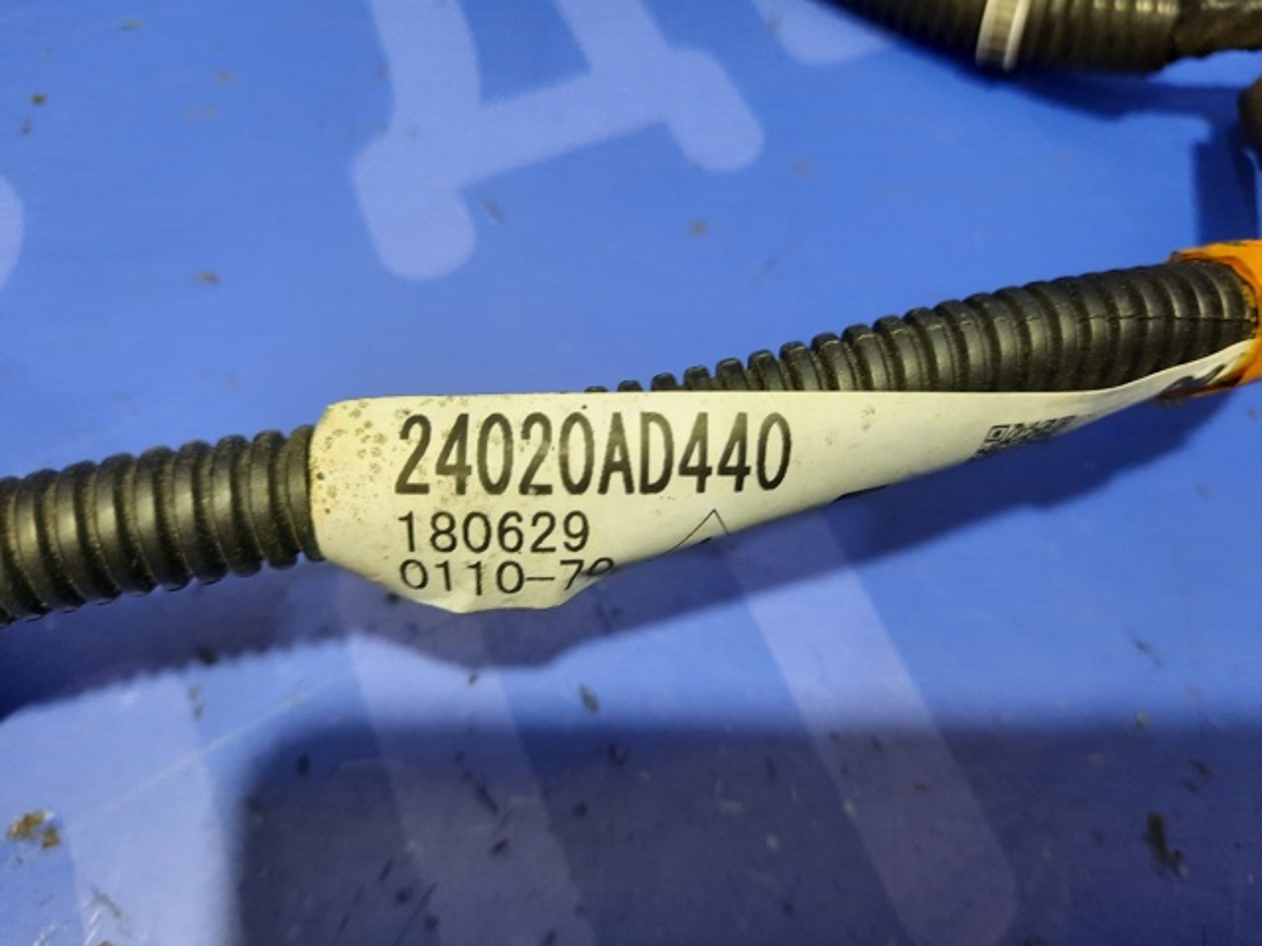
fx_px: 911
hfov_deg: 69.4
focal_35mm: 25
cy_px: 473
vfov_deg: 54.9
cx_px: 631
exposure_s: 1/33
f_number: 2
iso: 320
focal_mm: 4.6
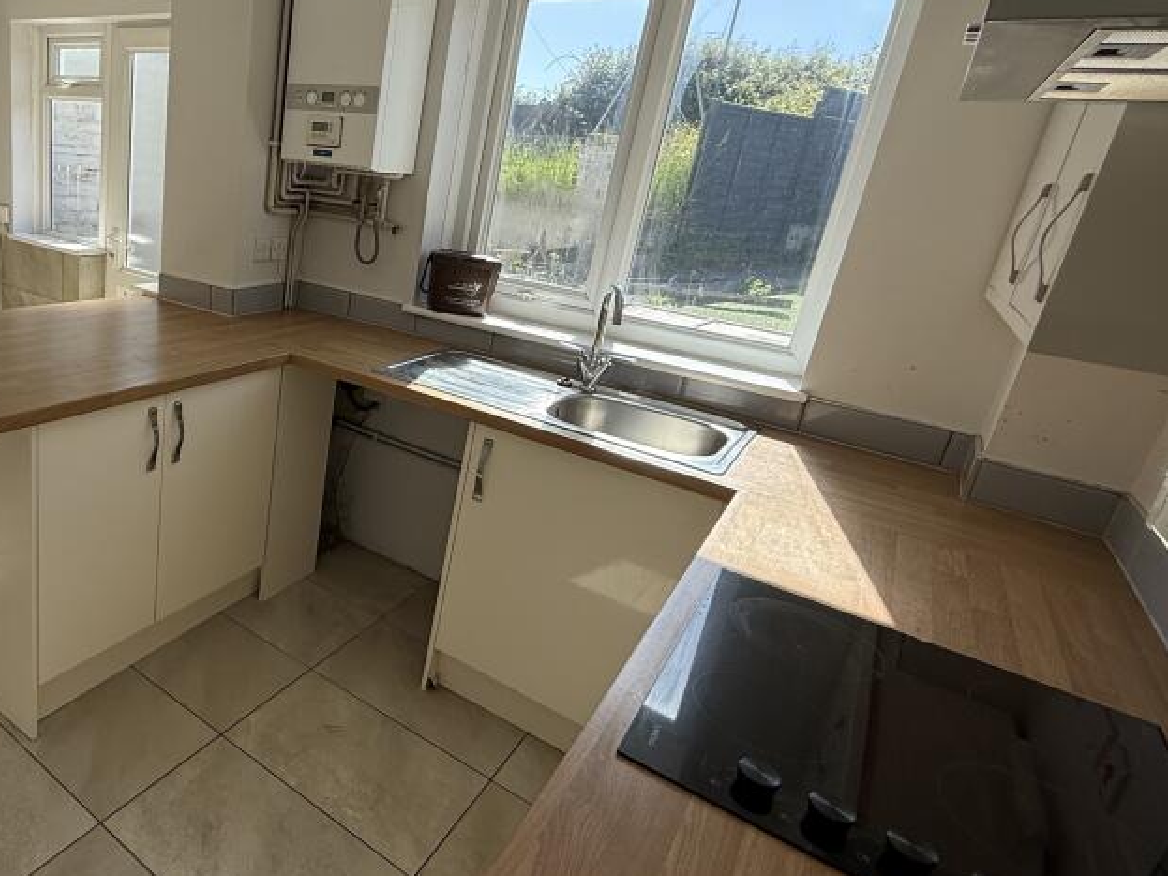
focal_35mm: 23
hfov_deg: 68.4
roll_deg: -4.4
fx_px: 776
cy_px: 390
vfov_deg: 58.7
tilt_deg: -18.6
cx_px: 272
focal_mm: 2.22
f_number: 2.2
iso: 64
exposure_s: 1/549
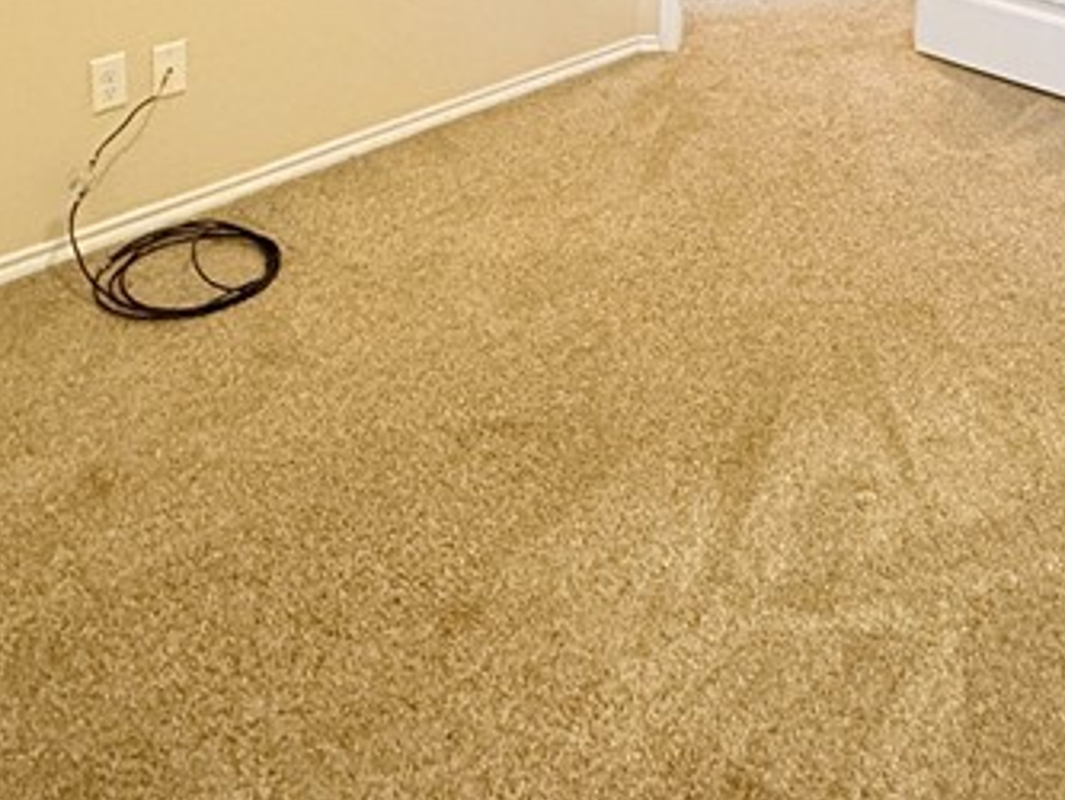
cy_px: -275
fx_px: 1323
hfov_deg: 43.3
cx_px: 700
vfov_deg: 27.3
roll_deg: -0.7
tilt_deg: -3.4
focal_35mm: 43
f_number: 2.2
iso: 400
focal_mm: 2.22
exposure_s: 1/60
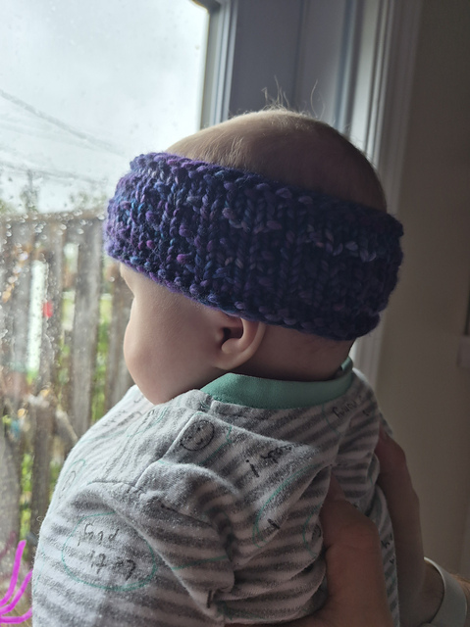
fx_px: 417
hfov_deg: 58.8
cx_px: 235
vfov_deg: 74.0
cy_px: 314
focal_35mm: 23
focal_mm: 5.4
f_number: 1.8
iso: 64
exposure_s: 1/180
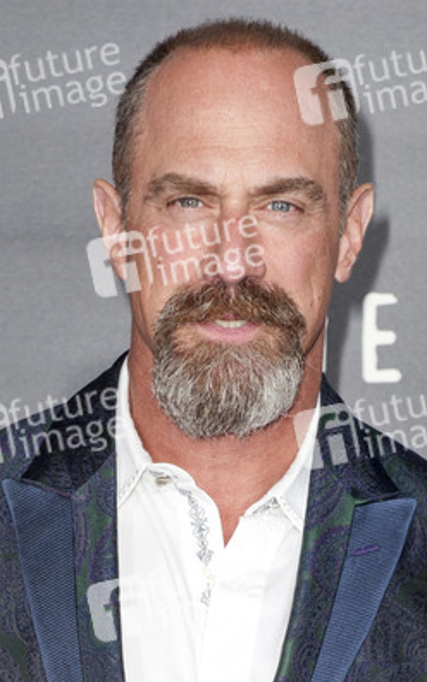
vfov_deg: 28.6
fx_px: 1339
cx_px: 226
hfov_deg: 18.1
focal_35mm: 72
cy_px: 343
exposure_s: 1/400
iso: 800
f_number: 4.5
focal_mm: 70
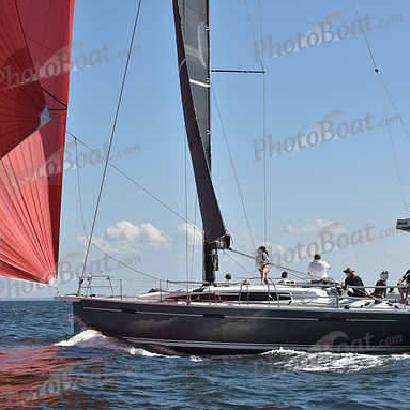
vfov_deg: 19.3
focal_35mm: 90
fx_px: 1206
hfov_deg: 19.3
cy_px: 204
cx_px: 197
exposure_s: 1/1250
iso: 320
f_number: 9
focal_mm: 70
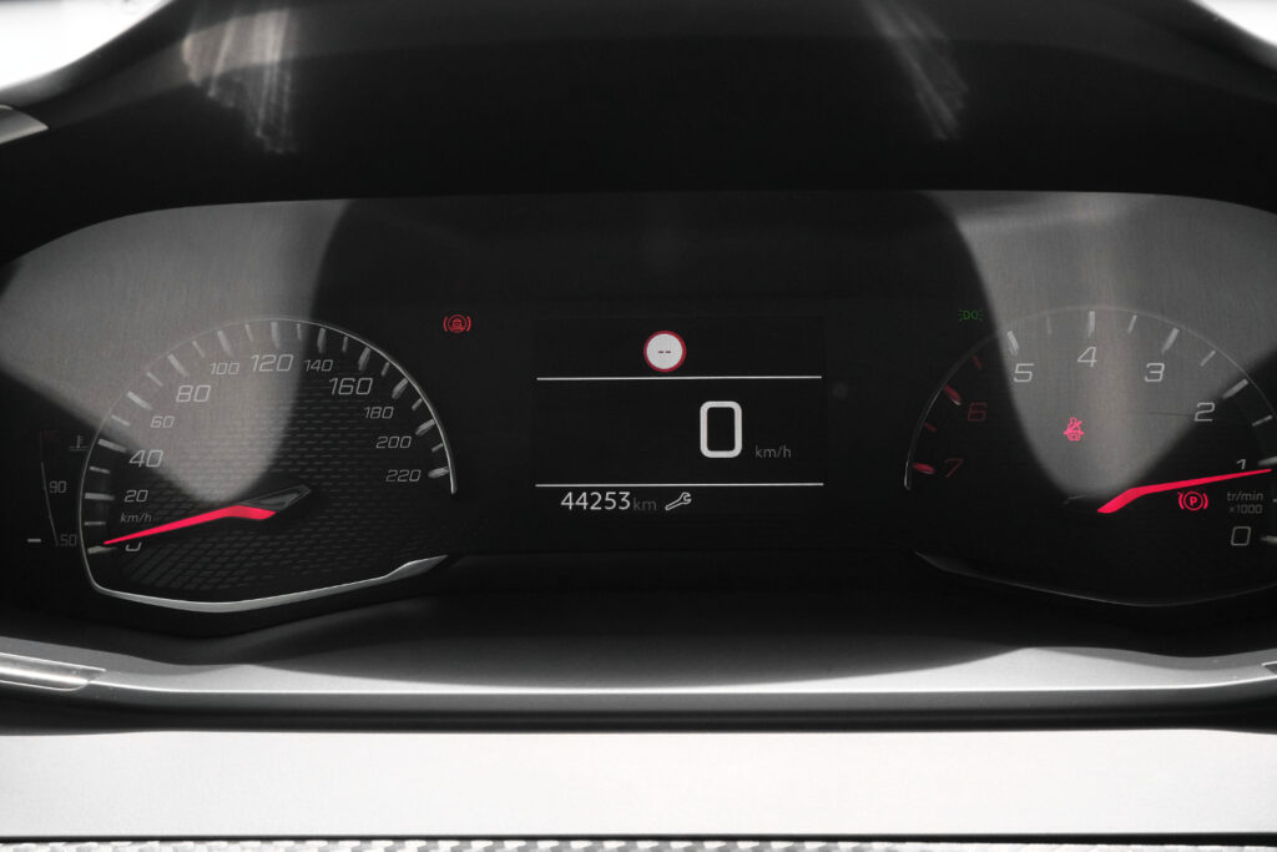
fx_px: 1490
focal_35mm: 42
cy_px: 426
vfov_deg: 31.9
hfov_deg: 46.4
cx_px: 638
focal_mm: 28
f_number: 9
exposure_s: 1/500
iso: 2000
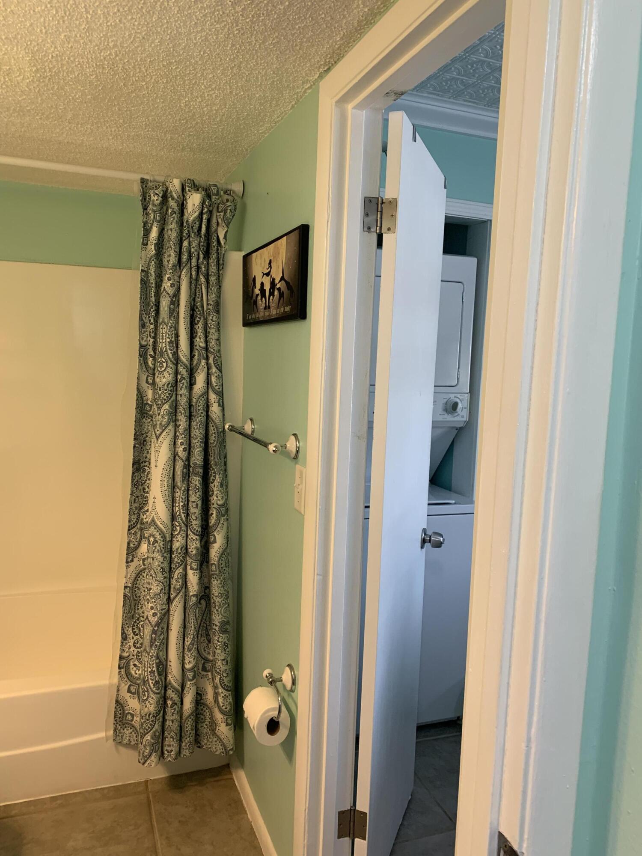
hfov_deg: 53.1
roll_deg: -2.6
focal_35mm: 26
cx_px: 321
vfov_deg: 67.3
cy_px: 428
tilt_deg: -5.0
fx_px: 643
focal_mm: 4.25
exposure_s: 1/60
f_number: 1.8
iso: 100
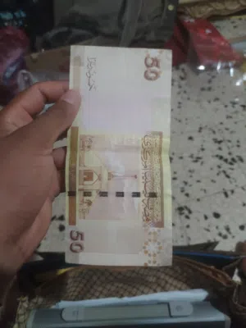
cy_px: 164
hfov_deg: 48.2
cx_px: 123
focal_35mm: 29
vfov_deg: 61.7
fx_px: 275
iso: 742
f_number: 1.8
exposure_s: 1/25
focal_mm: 4.75
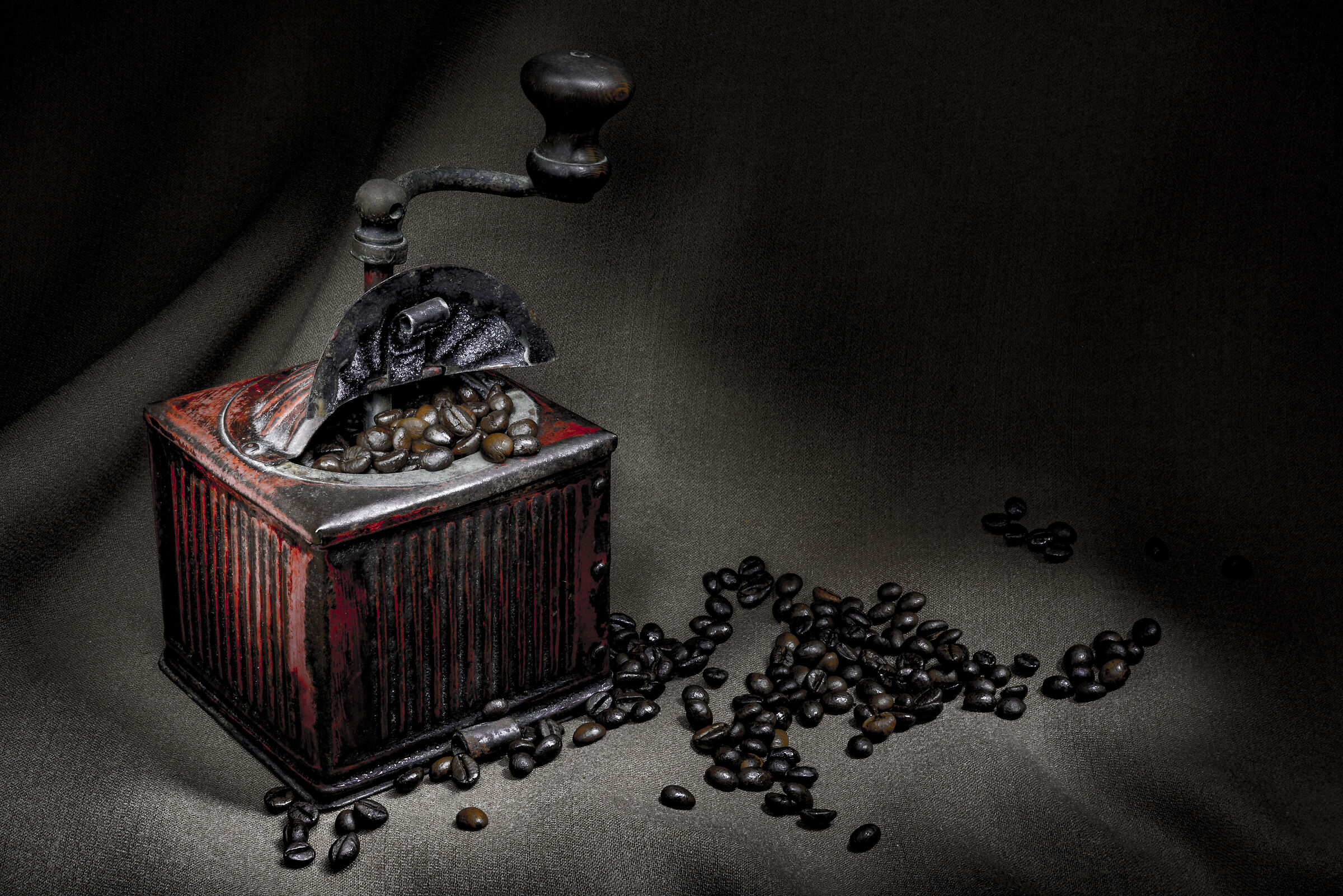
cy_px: 448
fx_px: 2070
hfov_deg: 35.9
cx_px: 672
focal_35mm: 56
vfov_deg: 24.4
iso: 100
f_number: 20
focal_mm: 37
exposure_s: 20
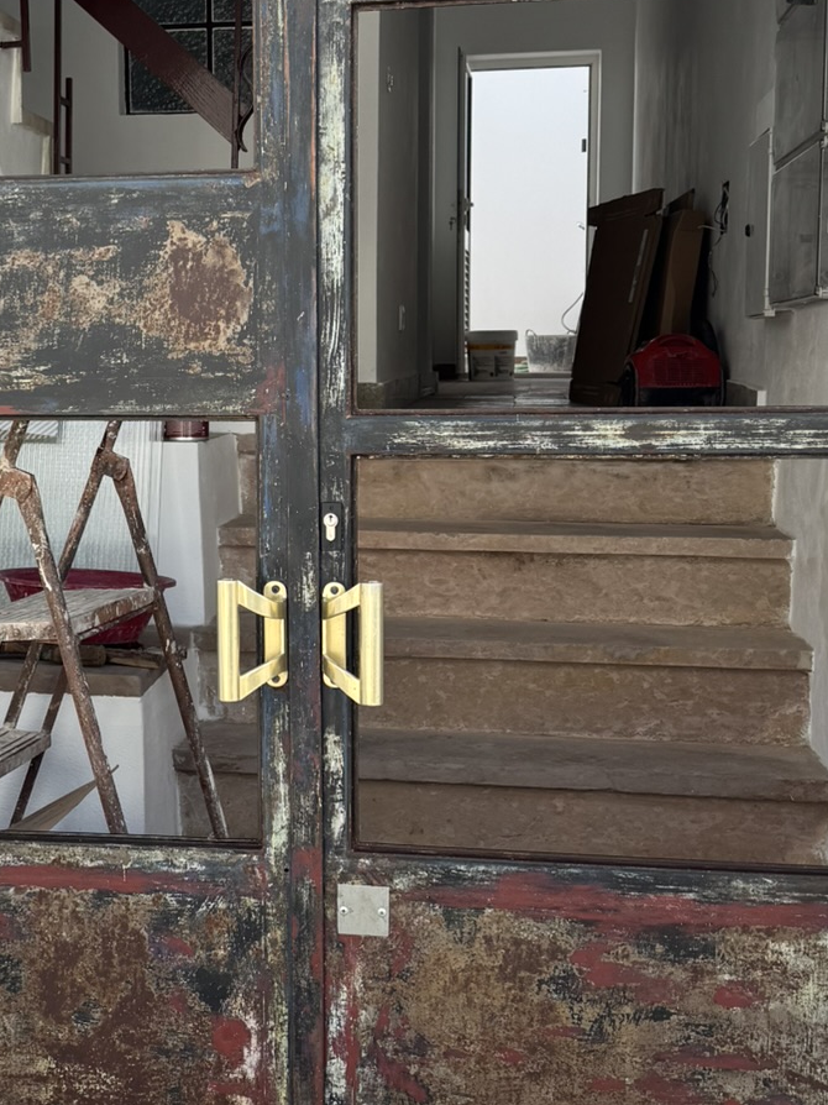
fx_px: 1755
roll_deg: +0.2
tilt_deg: -3.4
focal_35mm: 55
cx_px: 218
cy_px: 459
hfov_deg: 26.2
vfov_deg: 34.9
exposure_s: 1/1172
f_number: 1.78
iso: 80
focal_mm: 6.76
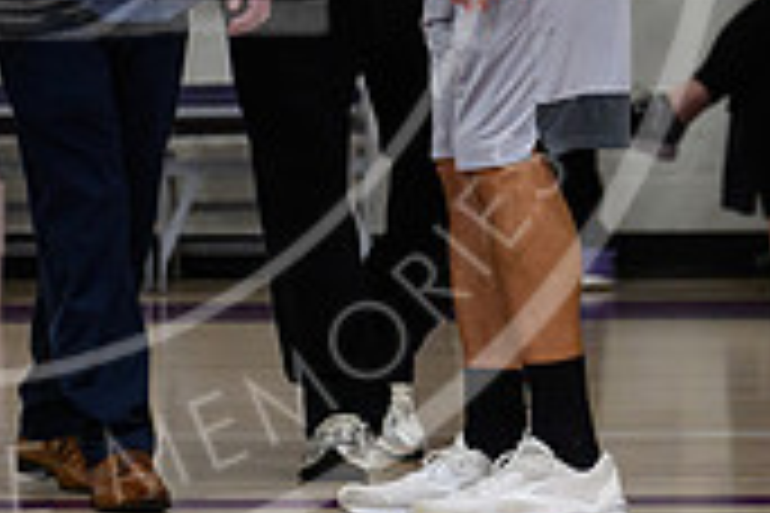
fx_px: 7635
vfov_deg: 3.8
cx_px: -72
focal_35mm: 357
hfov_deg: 5.8
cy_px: -205
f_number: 3.5
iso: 5000
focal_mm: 103
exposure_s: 1/640
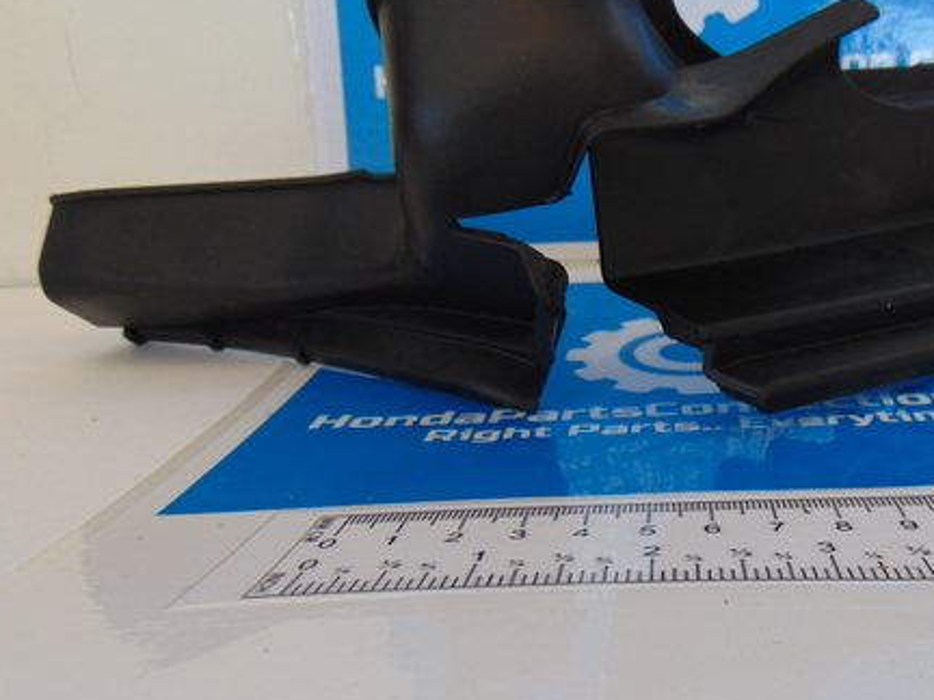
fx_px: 998
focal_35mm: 37
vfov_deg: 38.6
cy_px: 298
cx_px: 636
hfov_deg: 49.1
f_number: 3
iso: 80
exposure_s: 1/100
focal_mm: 4.5
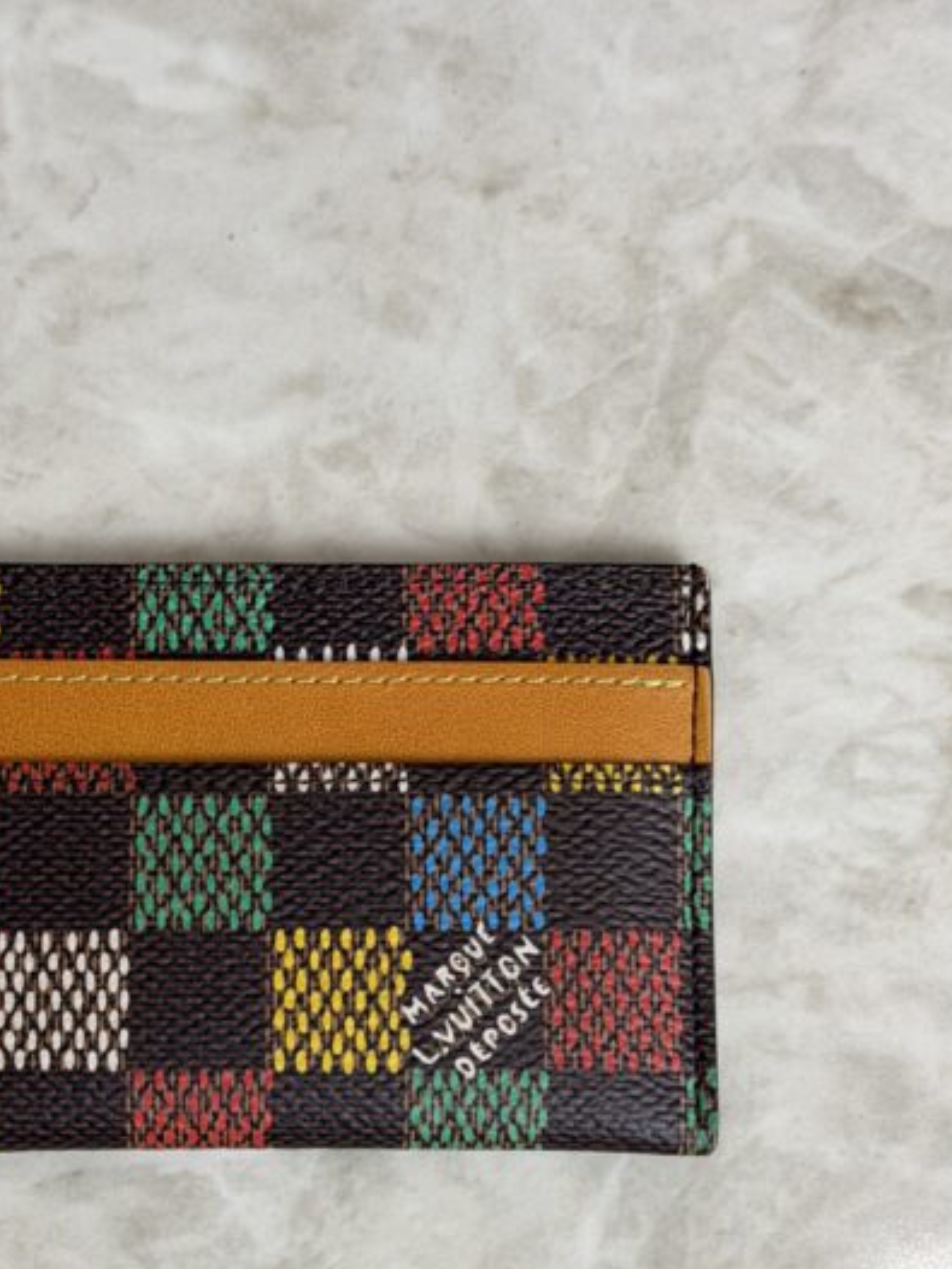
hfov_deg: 20.0
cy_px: 869
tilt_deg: -85.2
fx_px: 2675
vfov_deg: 26.5
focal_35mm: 73
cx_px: 236
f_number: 1.78
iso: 50
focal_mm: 6.76
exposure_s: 1/120
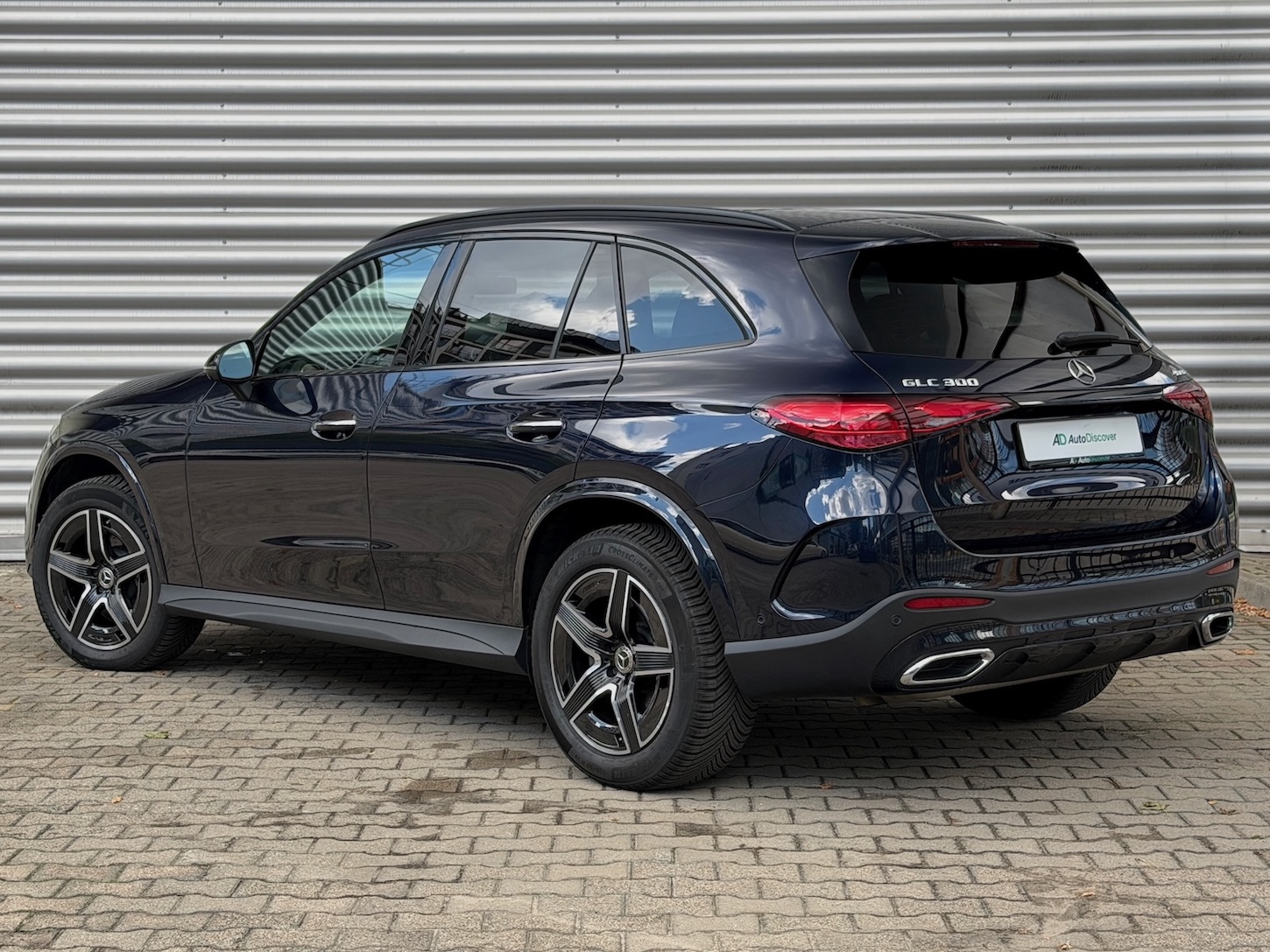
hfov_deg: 39.7
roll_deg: +0.5
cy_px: 476
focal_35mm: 48
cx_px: 635
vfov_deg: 30.3
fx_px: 1761
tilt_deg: -2.0
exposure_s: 1/323
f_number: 1.78
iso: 80
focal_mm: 6.76
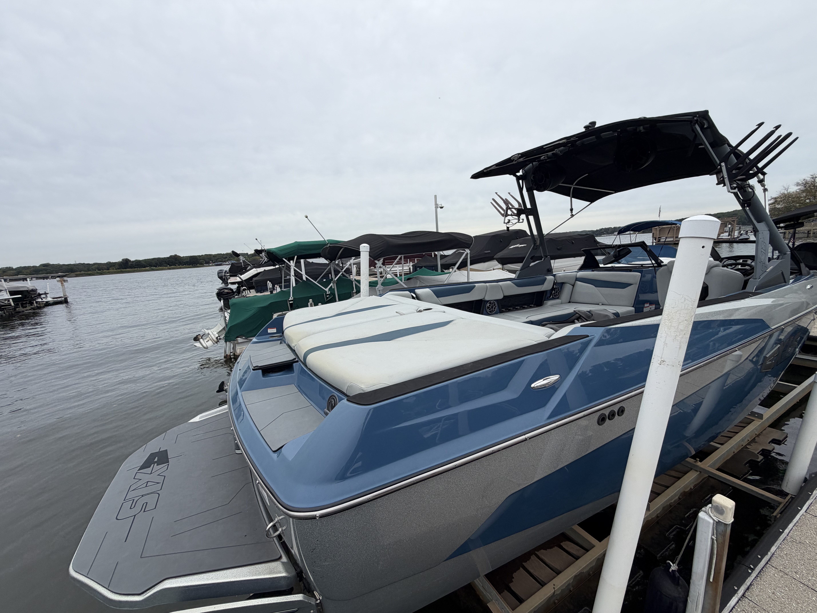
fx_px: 330
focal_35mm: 14
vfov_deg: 85.7
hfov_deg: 102.1
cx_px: 408
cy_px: 306
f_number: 2.2
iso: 40
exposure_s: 1/510
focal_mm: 2.22
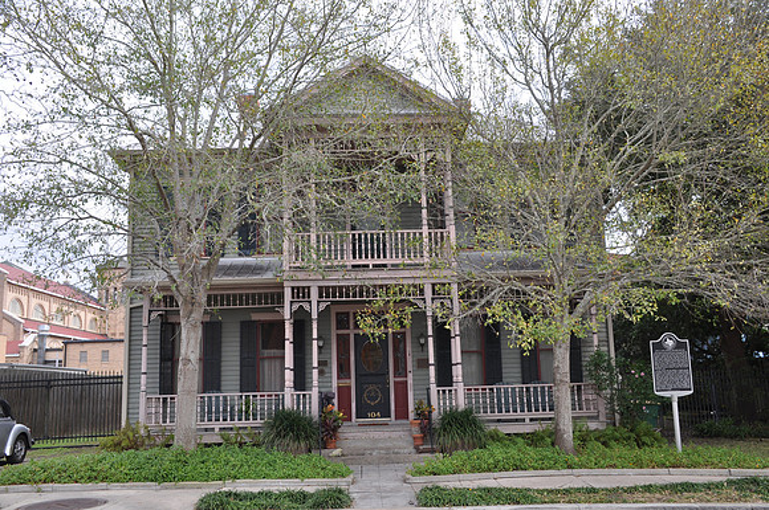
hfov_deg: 53.2
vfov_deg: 36.8
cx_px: 384
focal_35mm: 36
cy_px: 255
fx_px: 768
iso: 200
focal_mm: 24
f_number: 9
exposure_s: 1/80
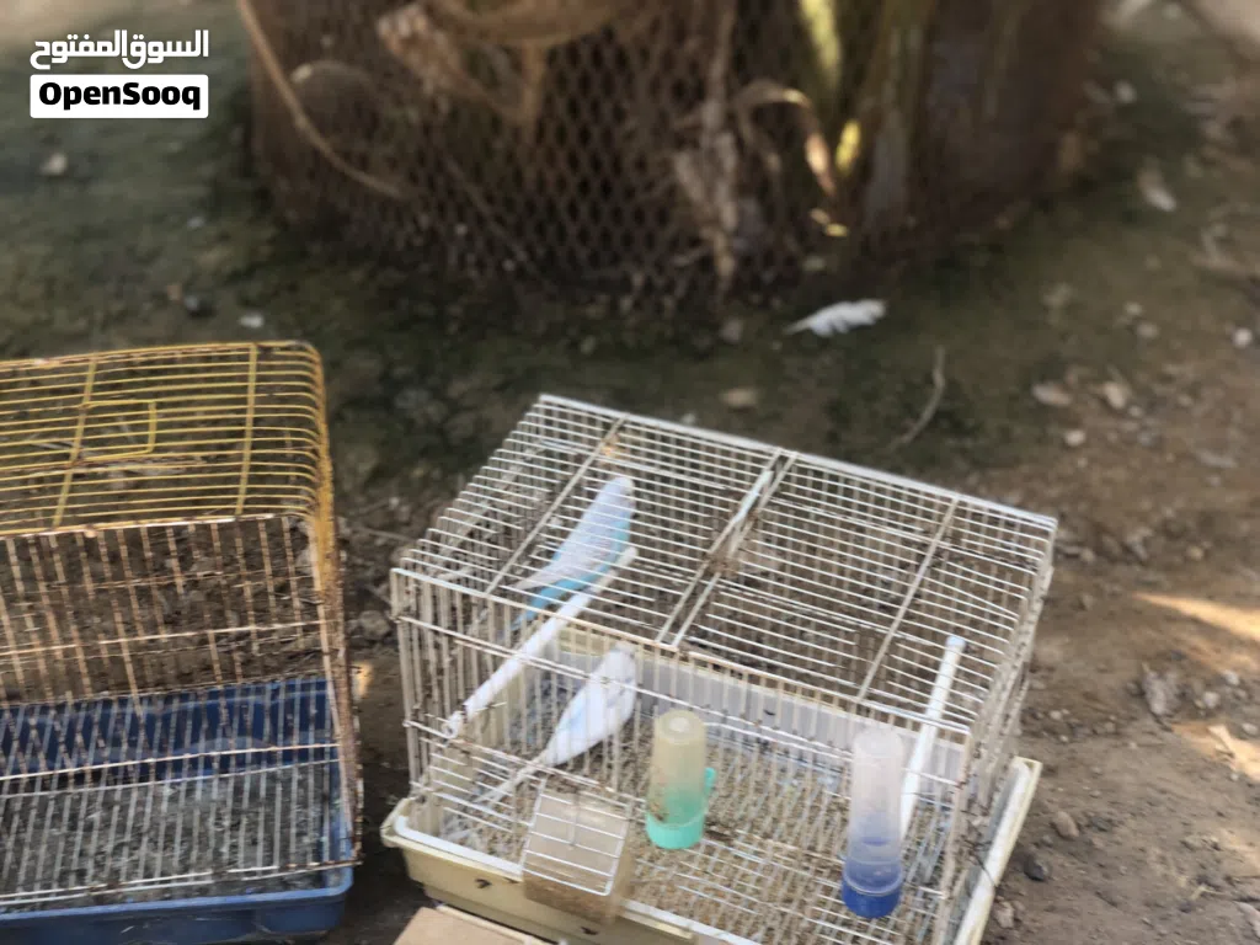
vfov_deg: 28.0
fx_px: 1893
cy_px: 472
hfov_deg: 36.8
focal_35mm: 52
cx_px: 630
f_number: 2.4
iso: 16
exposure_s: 1/60
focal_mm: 6
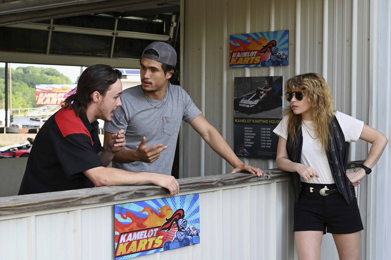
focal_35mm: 57
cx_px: 196
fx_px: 619
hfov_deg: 35.1
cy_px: 130
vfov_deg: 23.7
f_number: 7.1
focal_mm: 57
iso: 1600
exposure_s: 1/1000
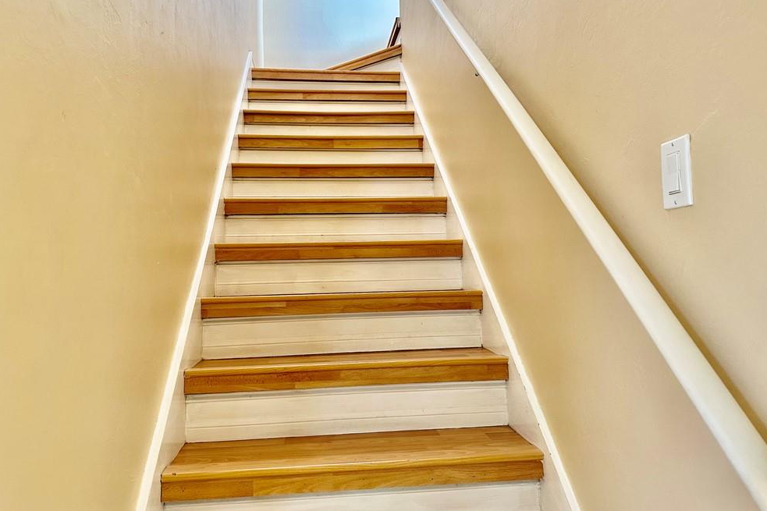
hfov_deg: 69.4
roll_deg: +1.1
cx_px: 371
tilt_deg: +3.8
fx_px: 554
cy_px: 234
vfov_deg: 49.5
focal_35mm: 26
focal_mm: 6.86
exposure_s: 1/60
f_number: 1.78
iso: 200
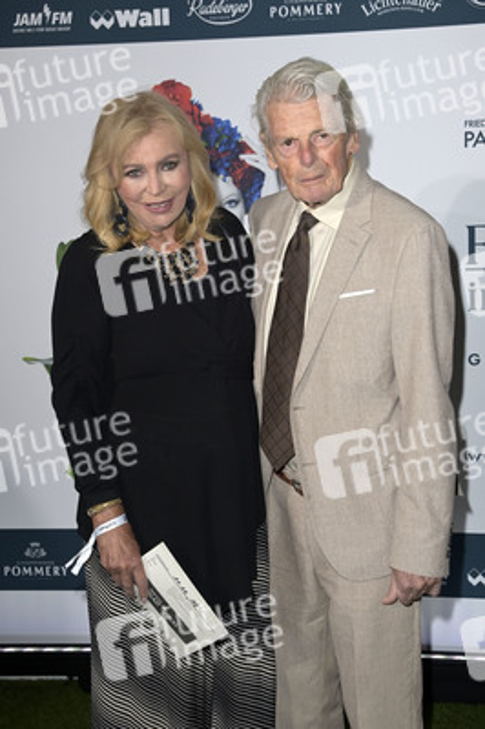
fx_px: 972
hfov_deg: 28.0
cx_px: 242
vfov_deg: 41.1
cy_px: 364
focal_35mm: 48
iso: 640
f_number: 5.6
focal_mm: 48
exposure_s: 1/250
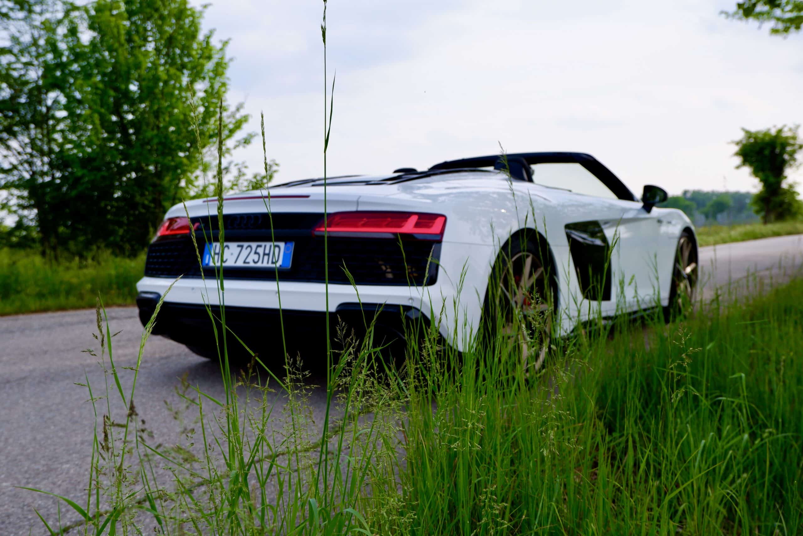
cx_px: 402
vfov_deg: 37.9
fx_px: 781
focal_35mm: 35
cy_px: 268
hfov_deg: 54.4
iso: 200
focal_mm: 23.5
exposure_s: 1/850
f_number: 4.4
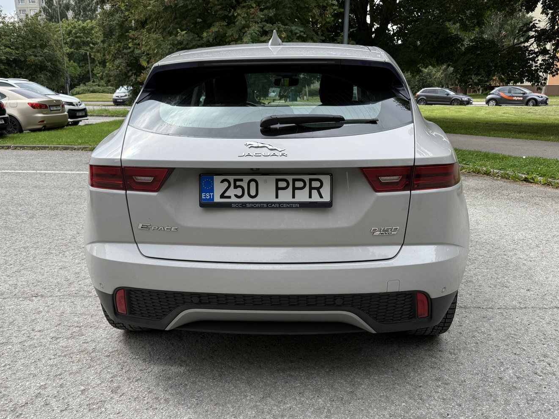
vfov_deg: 48.1
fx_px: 468
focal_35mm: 29
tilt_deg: -17.3
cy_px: 238
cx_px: 277
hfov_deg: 61.7
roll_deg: +0.0
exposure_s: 1/1410
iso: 80
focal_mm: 6.76
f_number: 1.78
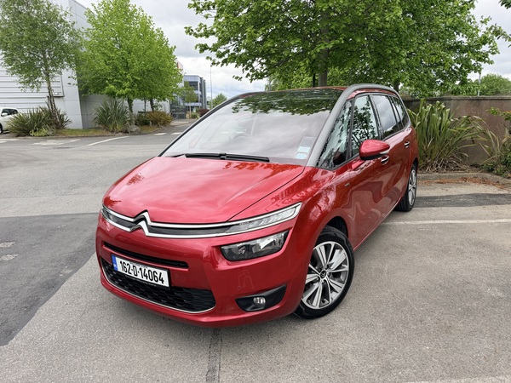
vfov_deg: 56.8
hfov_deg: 71.6
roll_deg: +0.2
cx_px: 256
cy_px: 192
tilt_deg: -13.2
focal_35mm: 24
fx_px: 354
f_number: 1.78
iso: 100
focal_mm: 6.76
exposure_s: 1/1211
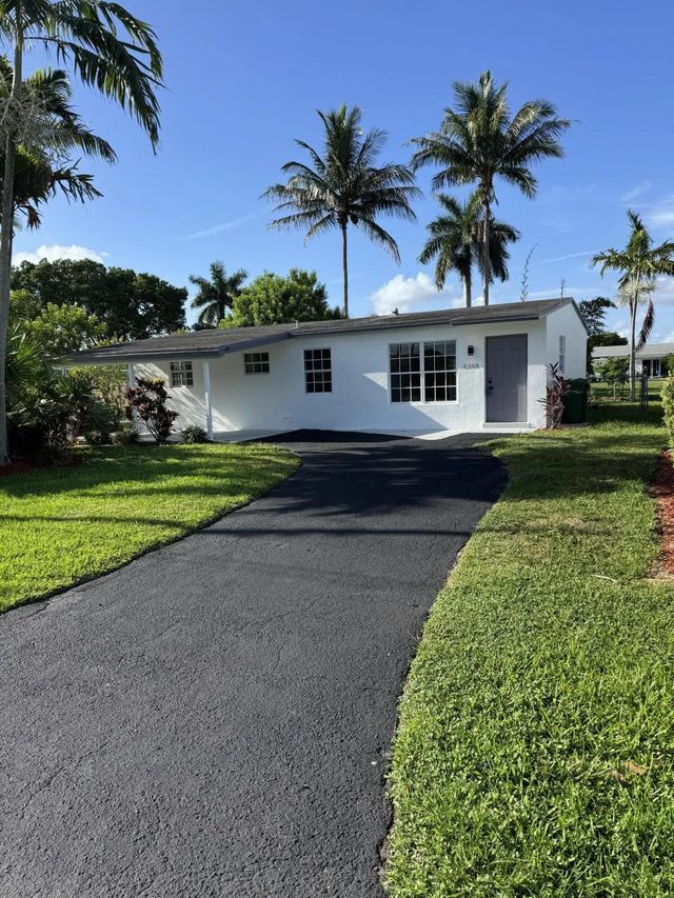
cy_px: 449
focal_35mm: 24
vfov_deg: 71.6
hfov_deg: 56.8
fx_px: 623
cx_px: 337
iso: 80
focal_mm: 6.76
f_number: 1.78
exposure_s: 1/3096
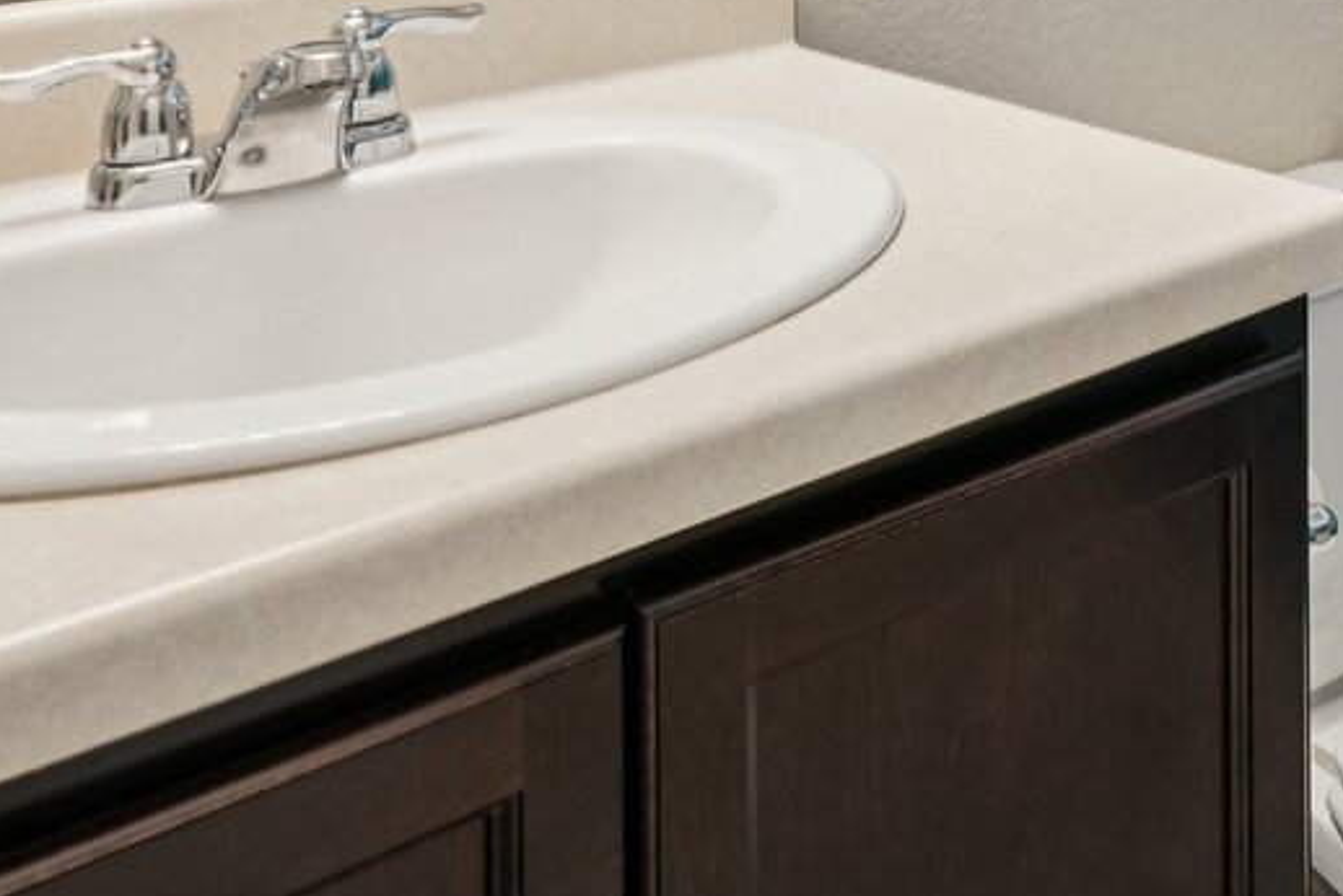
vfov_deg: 23.2
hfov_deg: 36.2
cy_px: -339
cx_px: 1302
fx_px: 1866
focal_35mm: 50
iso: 400
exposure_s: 1/8
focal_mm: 16
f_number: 8
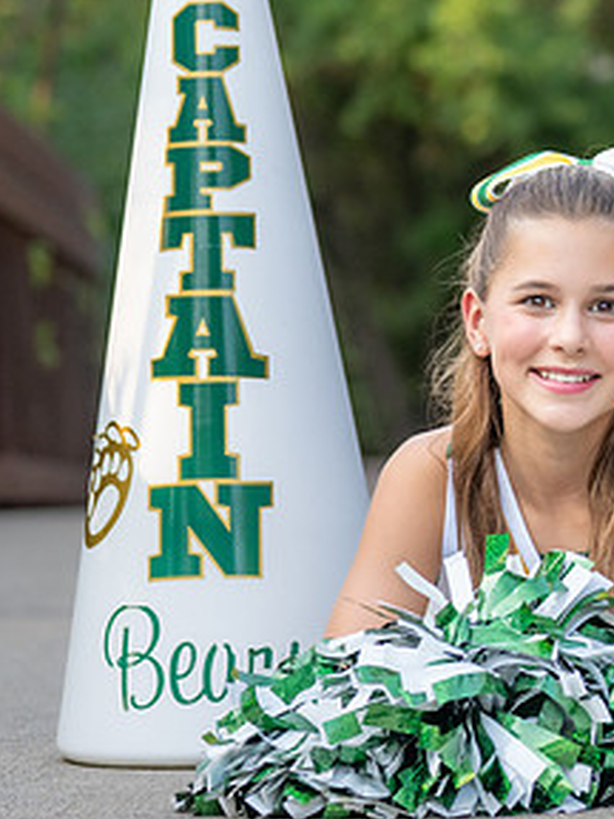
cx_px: 539
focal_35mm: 196
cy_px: 397
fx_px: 4635
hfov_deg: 7.6
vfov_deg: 10.1
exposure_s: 1/1250
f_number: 2.8
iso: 800
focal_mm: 70
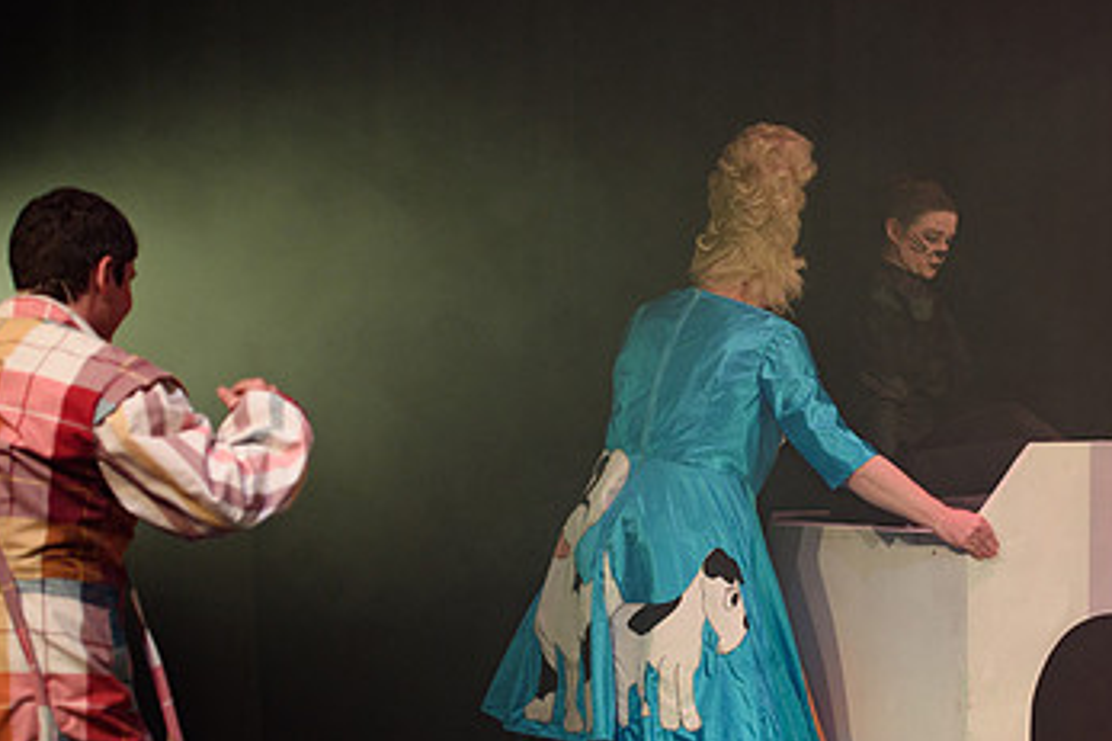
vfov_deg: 11.0
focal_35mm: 124
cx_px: 759
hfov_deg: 16.5
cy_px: 427
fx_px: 3828
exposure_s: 1/160
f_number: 2.8
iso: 800
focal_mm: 70
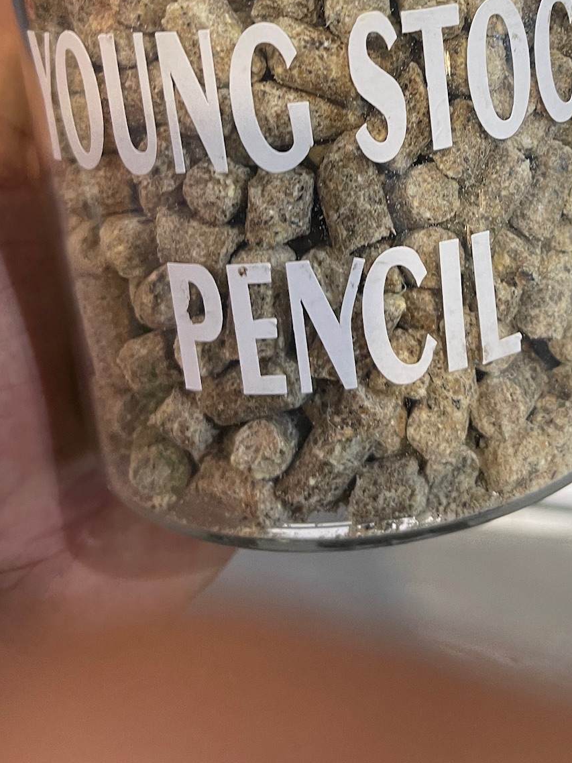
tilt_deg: -50.9
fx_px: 992
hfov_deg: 31.3
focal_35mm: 45
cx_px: 460
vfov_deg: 39.9
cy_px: 121
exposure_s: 1/50
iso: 160
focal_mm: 5.1
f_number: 1.6
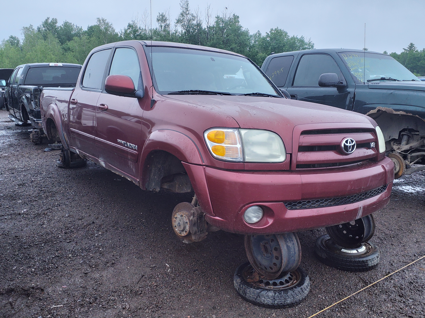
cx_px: 212
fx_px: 319
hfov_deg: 67.3
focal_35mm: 26
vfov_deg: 53.1
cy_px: 159
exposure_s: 1/120
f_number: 1.9
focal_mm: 3.58
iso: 80
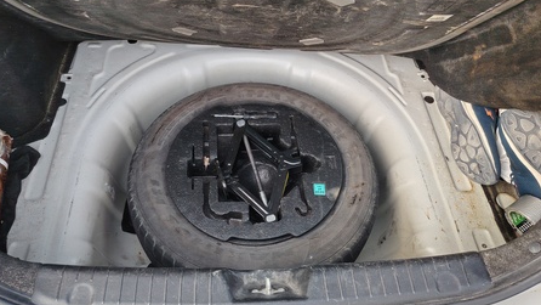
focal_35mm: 29
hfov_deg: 66.1
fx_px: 416
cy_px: 173
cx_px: 265
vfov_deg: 40.1
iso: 125
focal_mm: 5.25
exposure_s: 1/50
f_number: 1.75
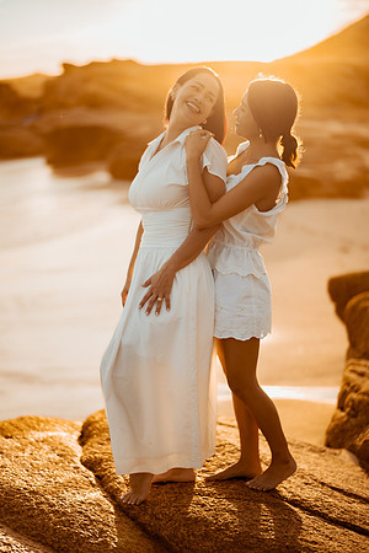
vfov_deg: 34.5
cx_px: 184
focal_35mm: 58
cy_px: 276
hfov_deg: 23.4
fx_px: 892
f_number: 1.4
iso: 80
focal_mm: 58
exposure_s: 1/3200
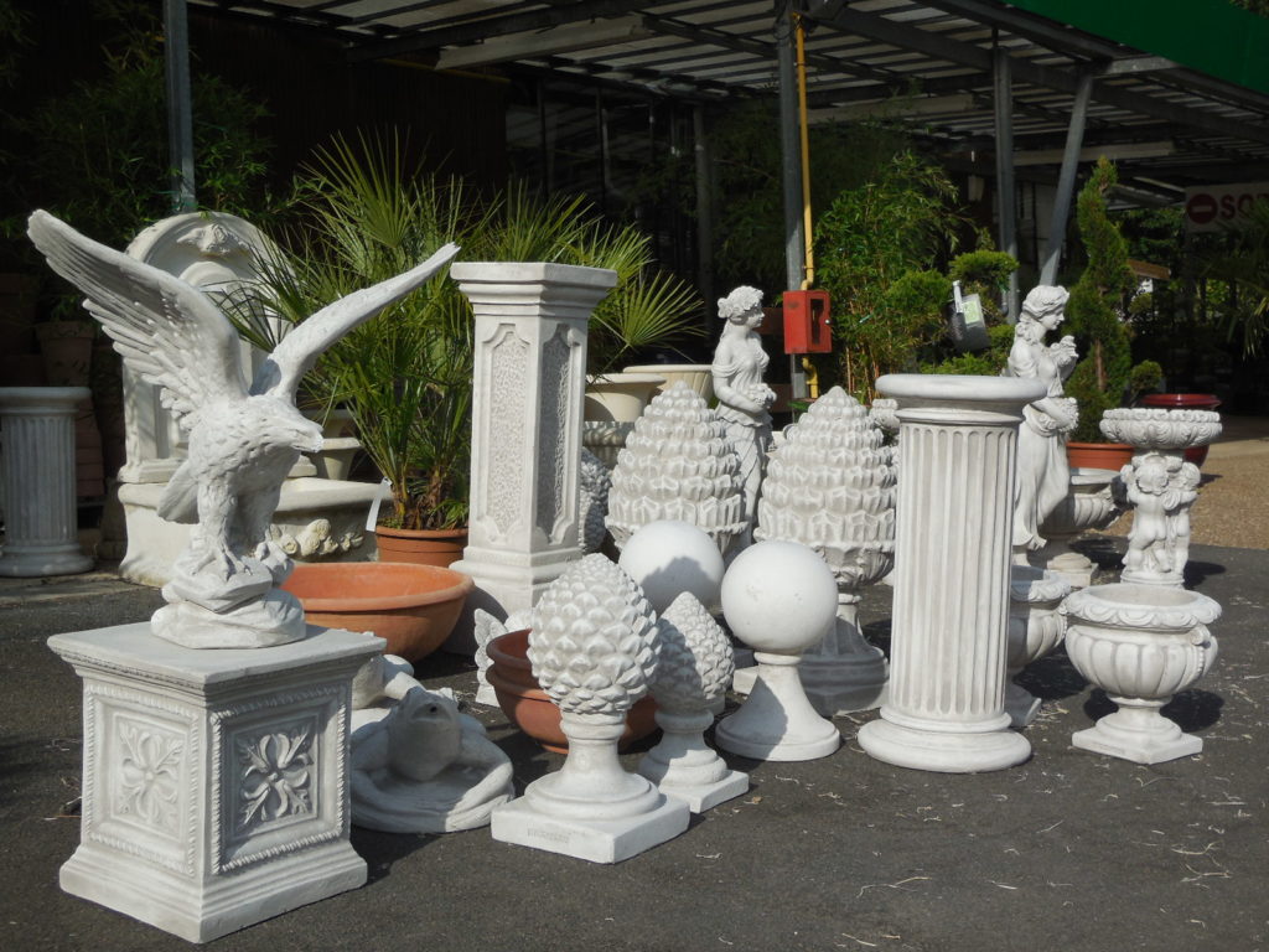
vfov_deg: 31.5
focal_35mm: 46
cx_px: 634
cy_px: 476
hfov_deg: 41.2
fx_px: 1686
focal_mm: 8.2
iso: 125
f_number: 7.5
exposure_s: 1/500
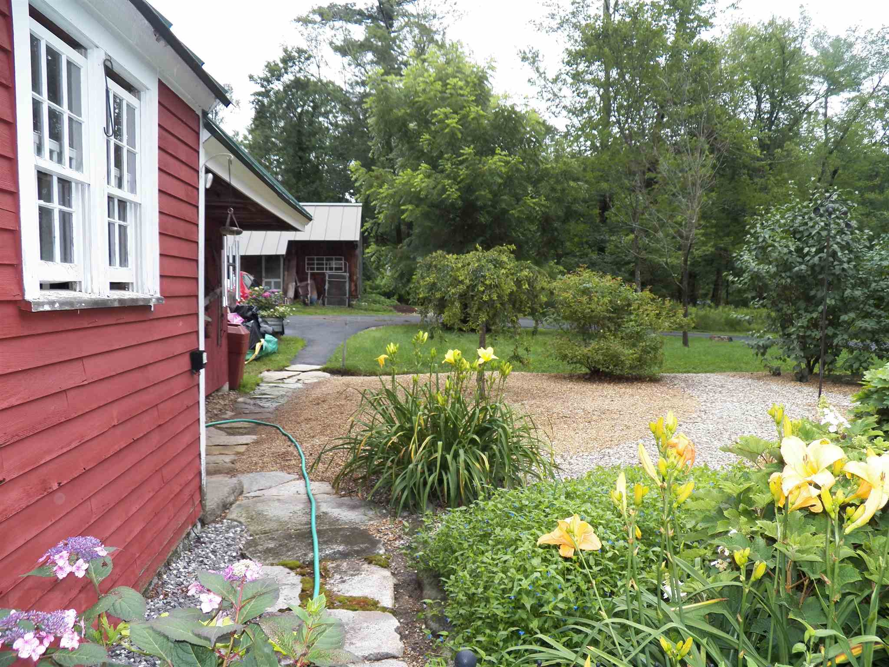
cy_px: 334
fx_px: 719
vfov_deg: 49.7
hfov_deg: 63.4
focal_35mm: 28
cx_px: 444
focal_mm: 4.9
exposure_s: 1/320
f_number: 2.8
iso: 125
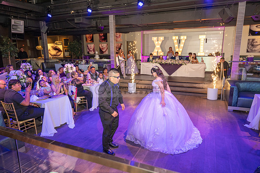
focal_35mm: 24
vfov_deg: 53.2
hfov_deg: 73.7
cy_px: 86
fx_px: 173
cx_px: 130
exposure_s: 1/125
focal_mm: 24
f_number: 3.5
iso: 1000
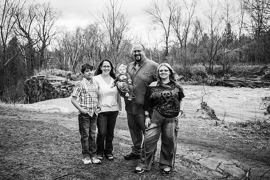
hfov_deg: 56.3
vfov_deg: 39.3
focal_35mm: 34
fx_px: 252
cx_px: 135
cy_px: 90
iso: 320
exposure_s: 1/500
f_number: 3.5
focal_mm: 33
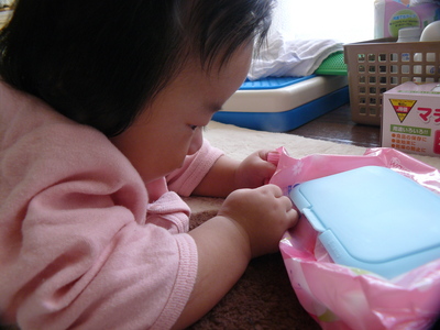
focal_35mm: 36
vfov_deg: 39.7
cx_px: 220
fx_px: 458
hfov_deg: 51.4
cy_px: 165
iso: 100
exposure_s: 1/40
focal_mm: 6
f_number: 2.8
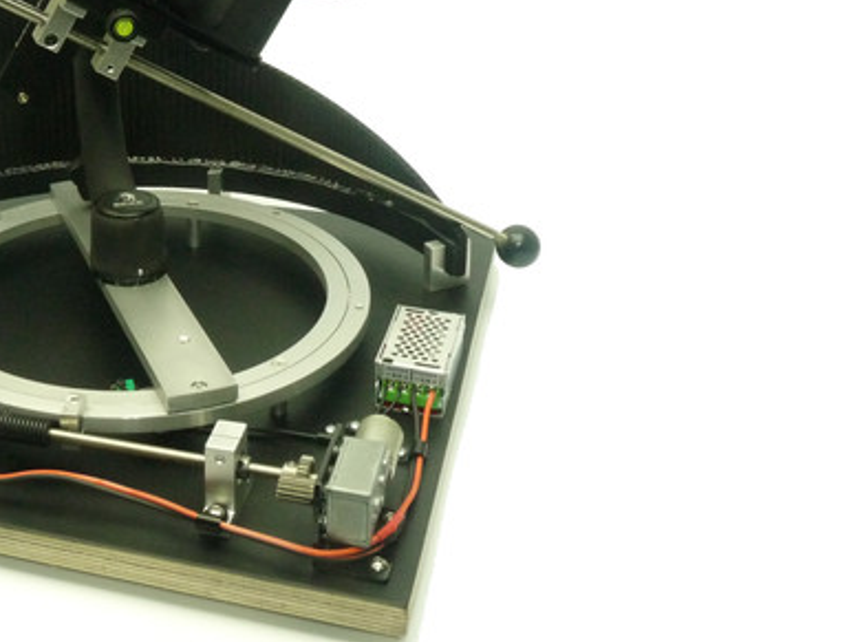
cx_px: 172
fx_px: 1387
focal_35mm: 56
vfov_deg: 25.5
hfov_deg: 33.4
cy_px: 115
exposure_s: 1/20
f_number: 5.6
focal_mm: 6
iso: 400
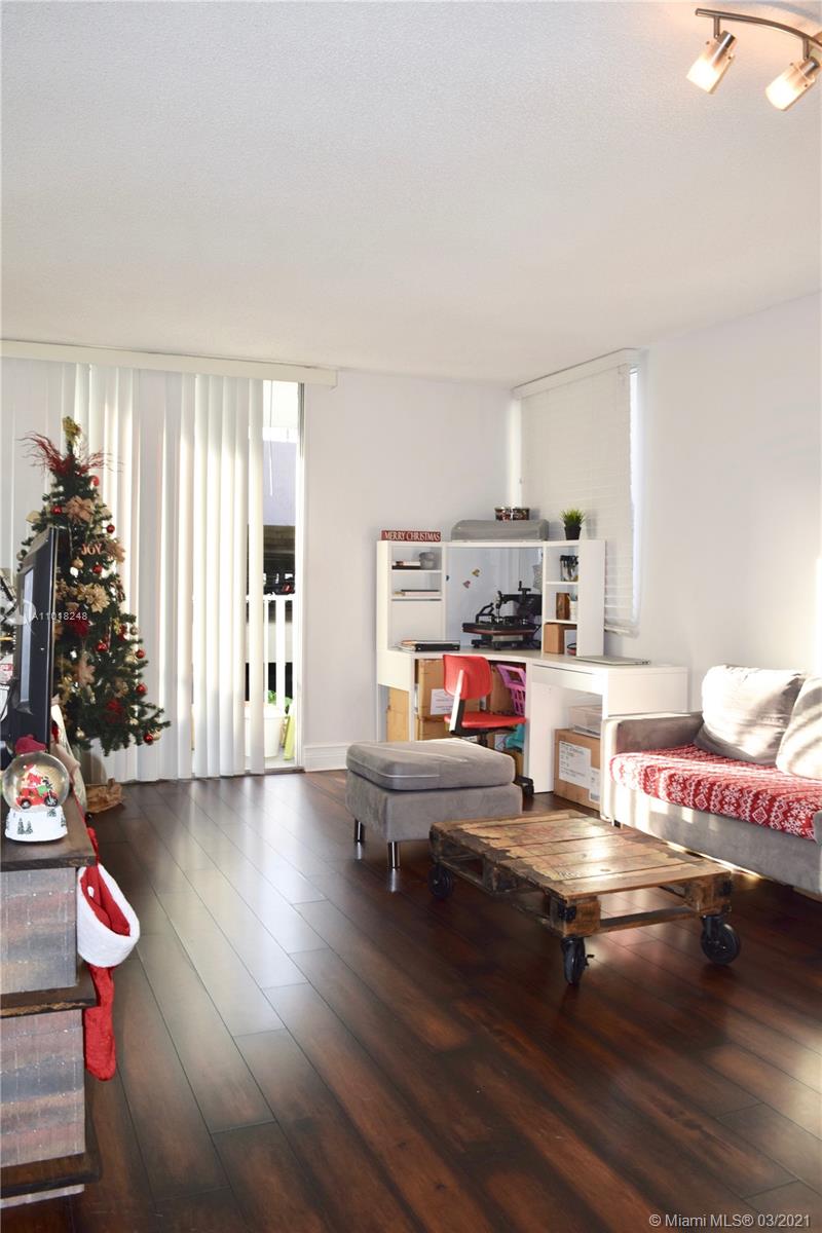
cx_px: 411
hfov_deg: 47.9
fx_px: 925
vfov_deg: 67.4
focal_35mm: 27
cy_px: 616
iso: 450
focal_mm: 18
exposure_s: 1/125
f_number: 5.6
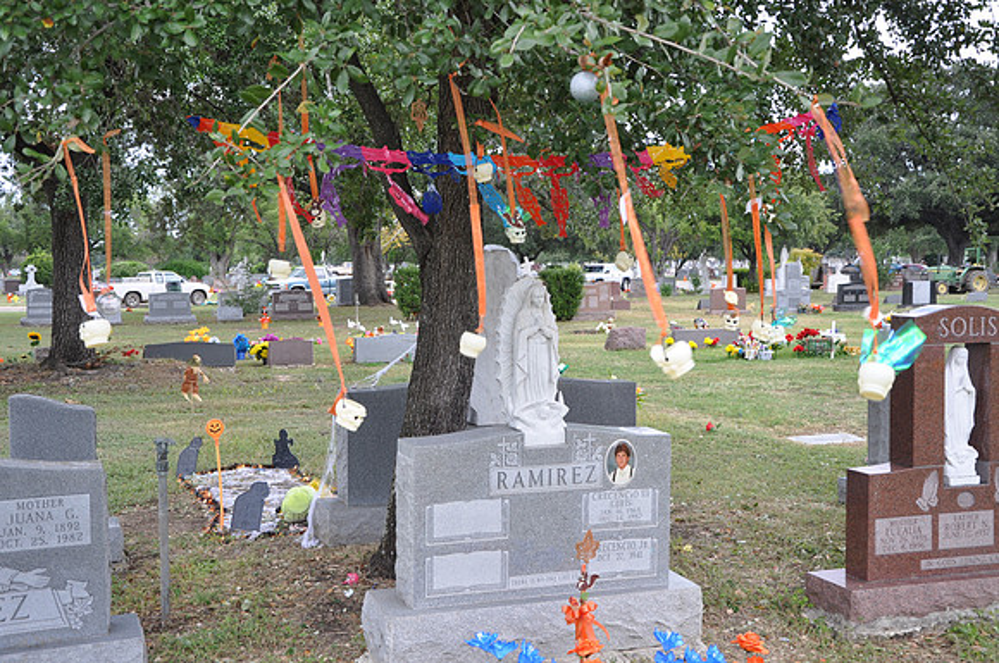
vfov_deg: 29.8
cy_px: 332
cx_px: 500
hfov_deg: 43.7
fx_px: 1247
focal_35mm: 45
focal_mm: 30
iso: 200
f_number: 6.3
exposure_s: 1/40
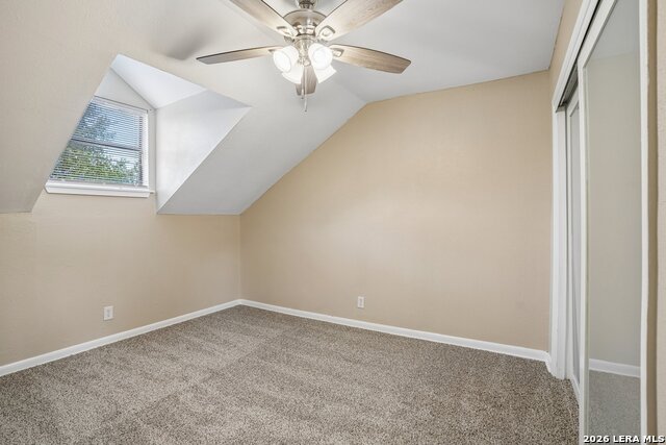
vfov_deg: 73.8
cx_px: 333
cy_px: 222
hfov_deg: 96.7
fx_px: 296
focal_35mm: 16
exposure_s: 1/10
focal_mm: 16
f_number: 8
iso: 400
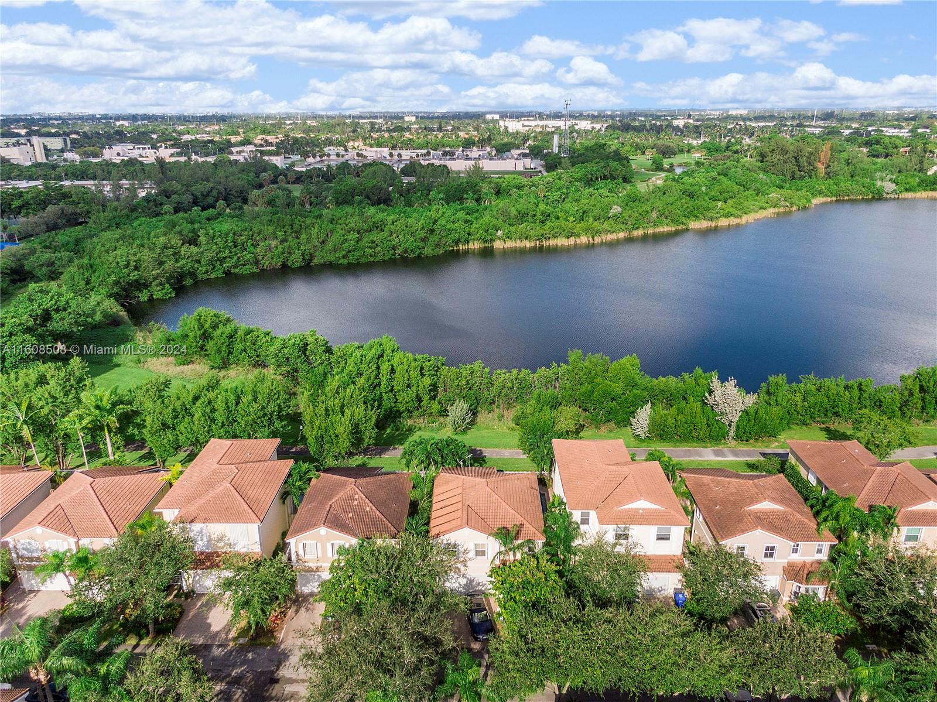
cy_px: 351
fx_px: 649
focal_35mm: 24
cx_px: 468
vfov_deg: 56.8
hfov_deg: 71.6
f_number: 2.8
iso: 100
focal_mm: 4.39
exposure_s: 1/1600
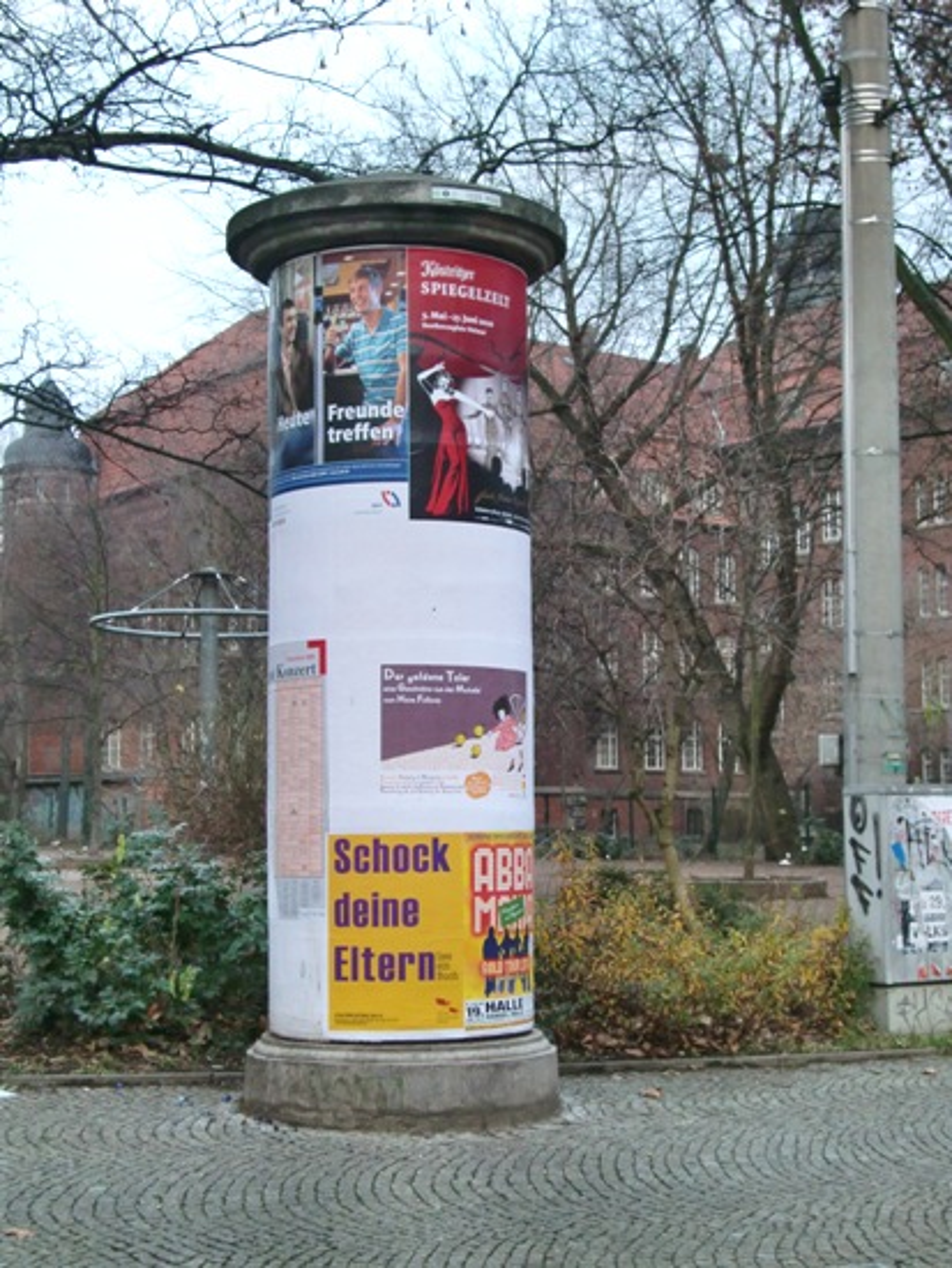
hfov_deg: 26.6
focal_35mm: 55
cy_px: 634
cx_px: 476
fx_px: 2015
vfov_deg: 34.9
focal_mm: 9.8
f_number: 3.6
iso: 200
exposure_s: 1/100
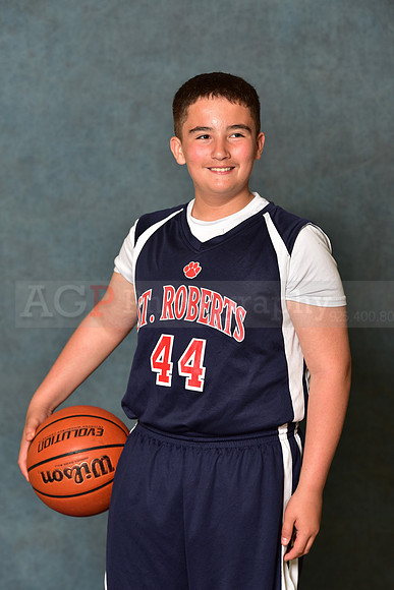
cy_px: 295
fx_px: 2379
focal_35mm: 145
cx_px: 197
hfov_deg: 9.5
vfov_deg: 14.2
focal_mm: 145
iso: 320
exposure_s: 1/200
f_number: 4.5
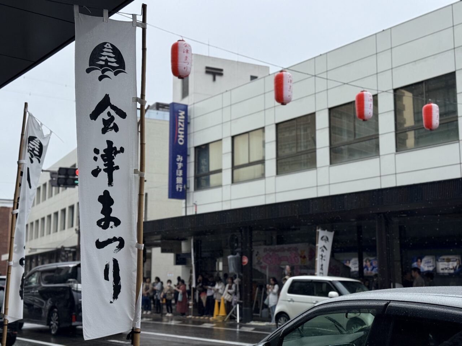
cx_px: 231
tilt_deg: +9.1
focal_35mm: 48
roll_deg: -1.0
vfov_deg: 30.3
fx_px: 641
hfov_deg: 39.7
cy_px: 173
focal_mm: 6.76
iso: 64
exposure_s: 1/2976
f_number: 1.78
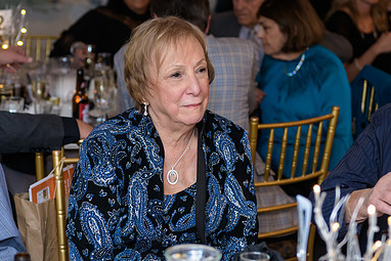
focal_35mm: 103
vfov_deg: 13.3
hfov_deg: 19.8
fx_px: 1119
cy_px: 96
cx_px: 145
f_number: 3.2
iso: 800
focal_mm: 56
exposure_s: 1/125
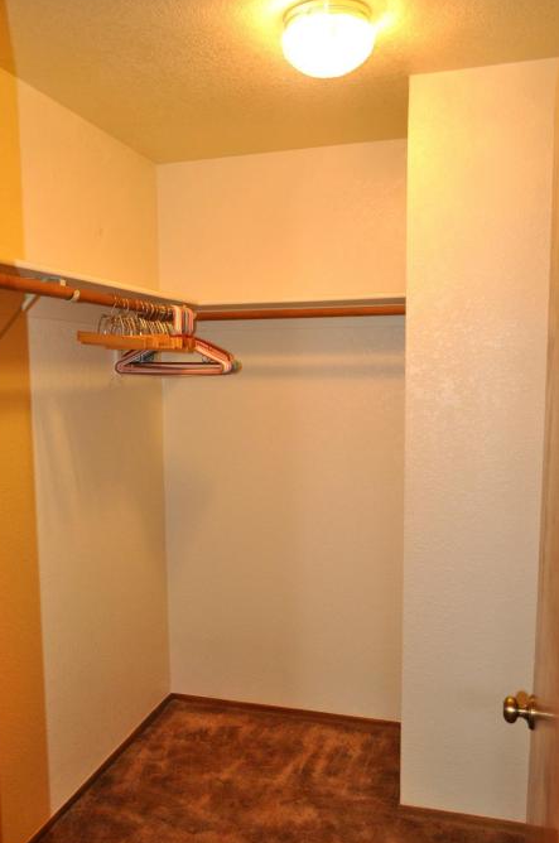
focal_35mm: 31
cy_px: 470
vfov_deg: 60.2
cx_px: 240
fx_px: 725
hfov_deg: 42.1
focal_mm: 18
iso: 800
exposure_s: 1/80
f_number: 3.5
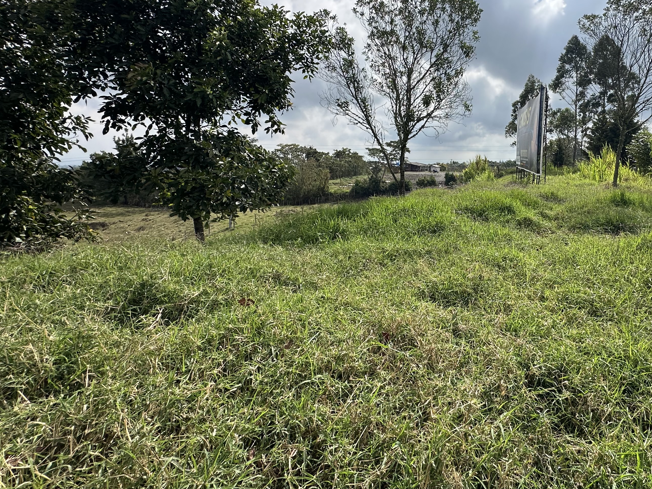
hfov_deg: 73.1
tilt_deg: -3.5
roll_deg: -1.4
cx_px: 454
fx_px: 414
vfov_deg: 60.3
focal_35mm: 22
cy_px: 184
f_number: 2.2
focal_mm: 2.22
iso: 50
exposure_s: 1/1949
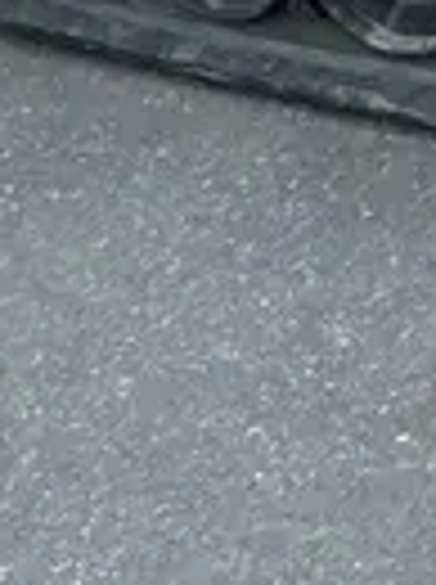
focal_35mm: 147
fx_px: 2477
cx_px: 1070
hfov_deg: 9.0
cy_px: -380
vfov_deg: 12.6
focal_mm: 5.7
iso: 640
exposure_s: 1/39
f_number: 1.5
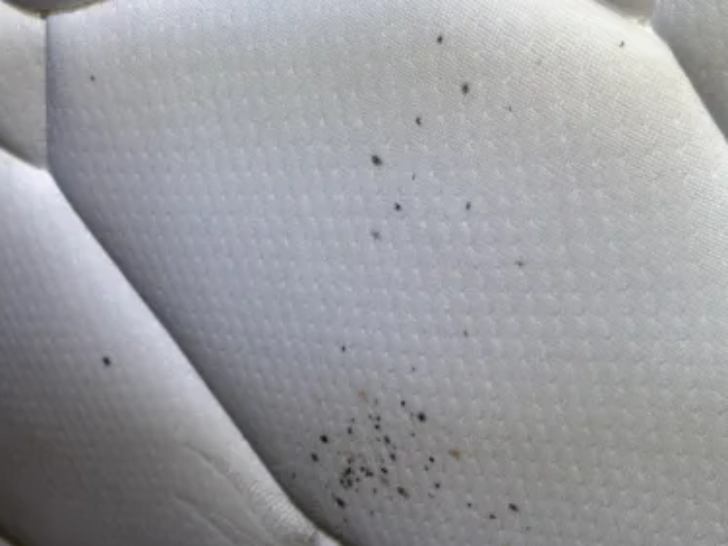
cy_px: 343
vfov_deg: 17.8
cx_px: 374
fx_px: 1746
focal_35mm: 83
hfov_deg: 23.6
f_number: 1.6
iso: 32
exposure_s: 1/43
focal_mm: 5.96
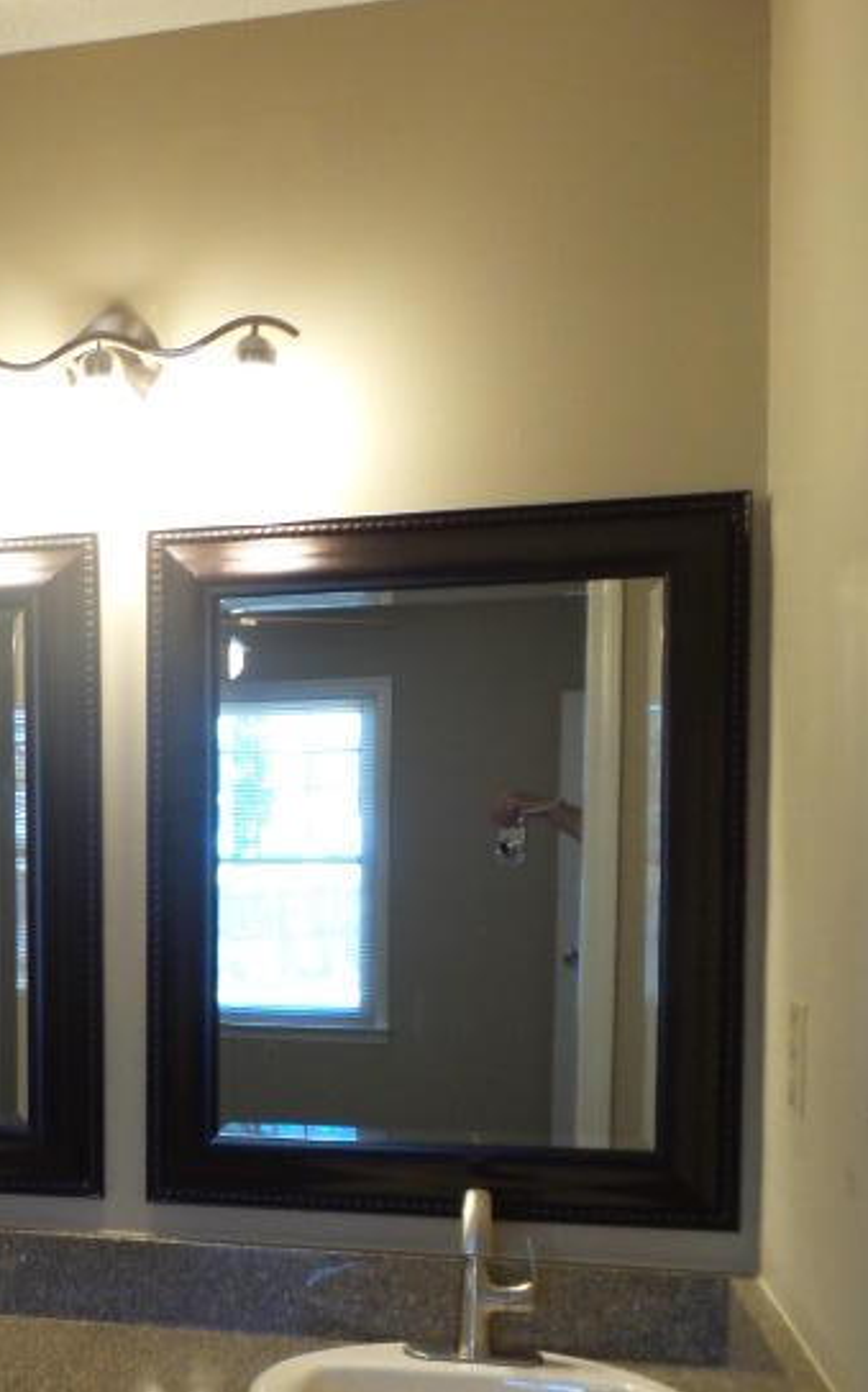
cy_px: 961
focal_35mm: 46
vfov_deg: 42.7
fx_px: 1742
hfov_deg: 26.0
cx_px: -67
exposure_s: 1/30
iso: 250
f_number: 2.8
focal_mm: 4.1
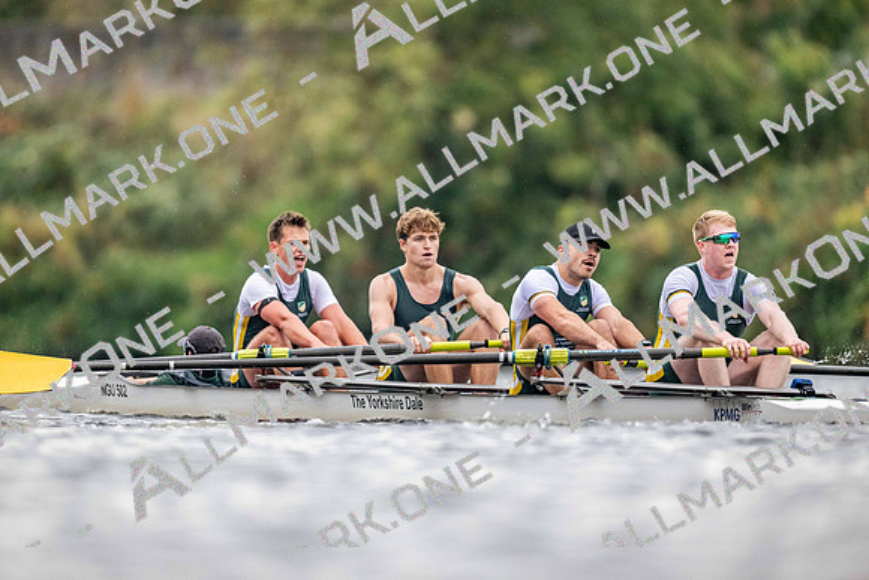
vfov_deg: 2.3
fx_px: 14486
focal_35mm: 600
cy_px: 290
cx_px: 434
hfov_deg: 3.4
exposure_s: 1/2500
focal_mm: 600
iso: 4000
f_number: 4
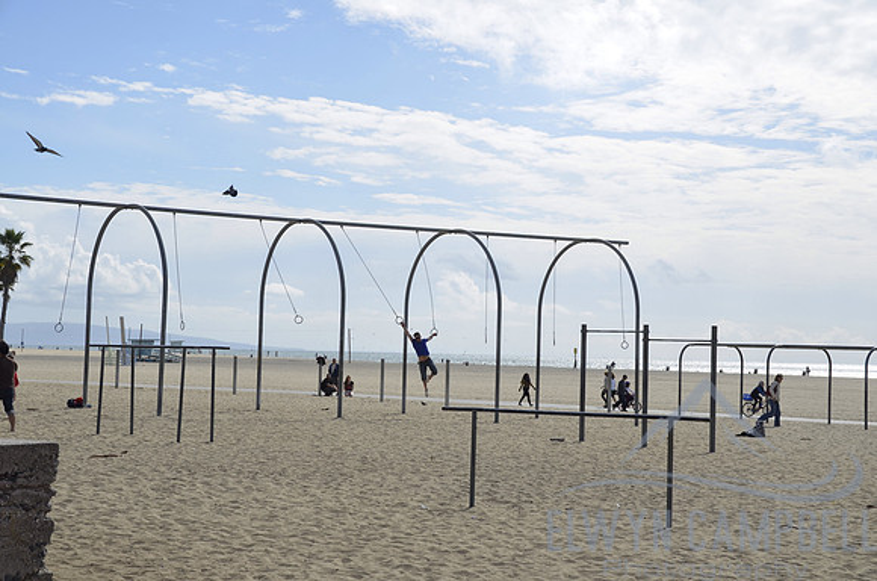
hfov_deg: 30.6
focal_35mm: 66
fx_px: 1604
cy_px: 290
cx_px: 438
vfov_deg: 20.5
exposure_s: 1/320
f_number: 9
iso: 100
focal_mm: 44
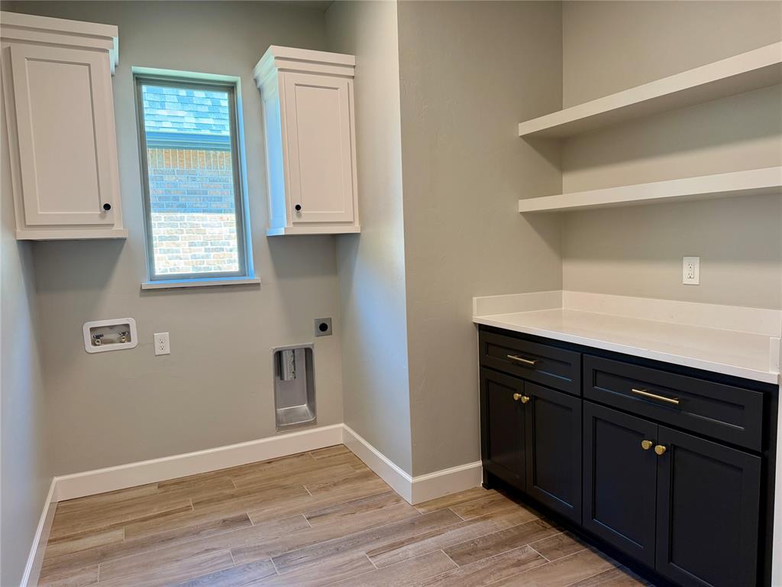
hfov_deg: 71.6
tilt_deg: -4.8
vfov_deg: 56.8
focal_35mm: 24
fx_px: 542
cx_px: 391
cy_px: 294
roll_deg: +2.1
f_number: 1.78
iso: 160
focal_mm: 6.76
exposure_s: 1/120
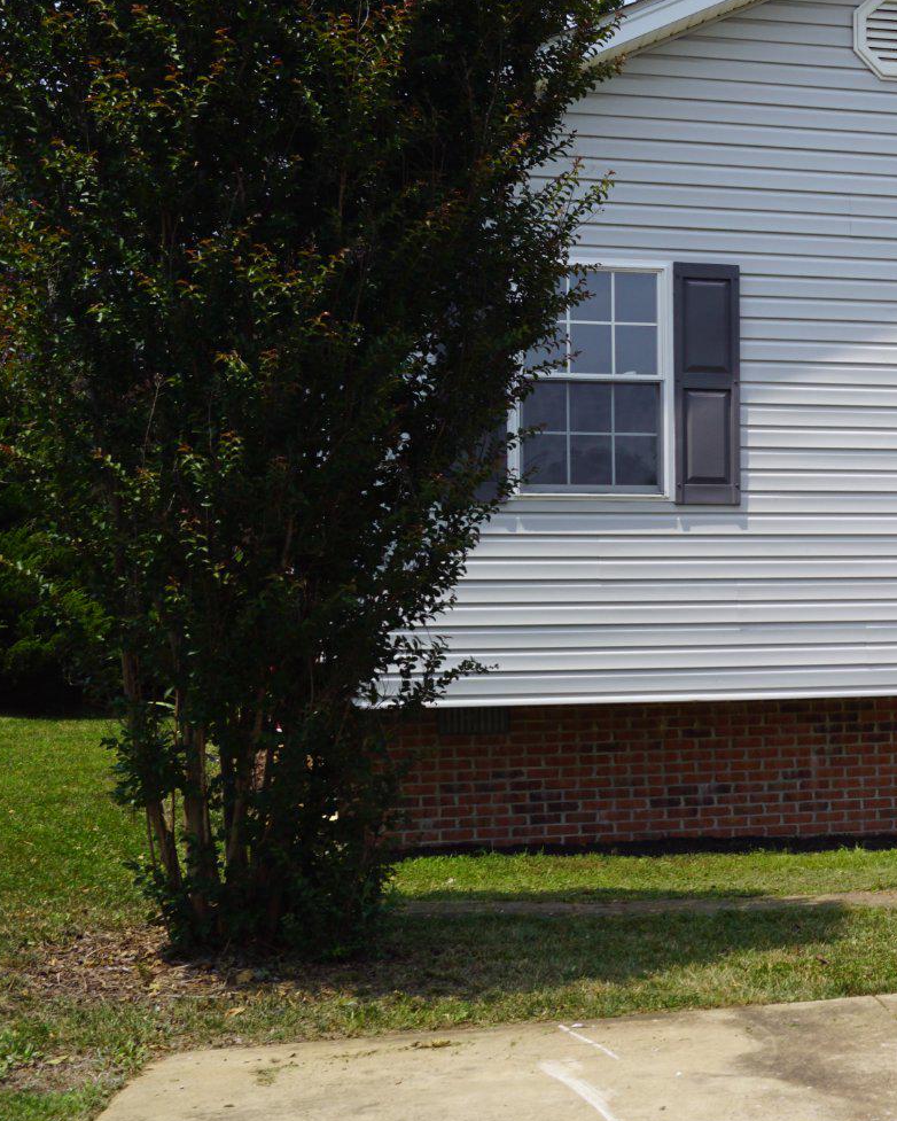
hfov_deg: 23.2
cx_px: 1129
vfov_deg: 31.9
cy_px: 577
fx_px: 1957
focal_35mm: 59
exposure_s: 1/160
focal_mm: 20
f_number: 10
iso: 100
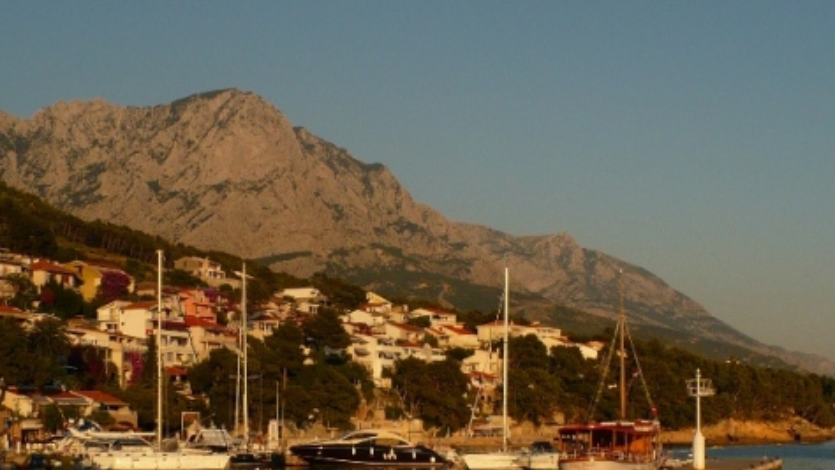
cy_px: 273
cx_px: 447
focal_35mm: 68
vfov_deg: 17.7
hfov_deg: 31.0
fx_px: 1506
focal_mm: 6.1
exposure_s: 1/250
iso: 100
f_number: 8
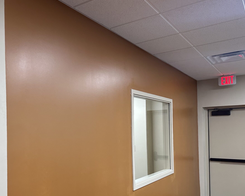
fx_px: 247
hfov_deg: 51.2
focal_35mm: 34
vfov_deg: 42.9
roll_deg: +1.0
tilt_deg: +2.1
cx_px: 69
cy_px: 127
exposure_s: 1/120
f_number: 1.78
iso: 160
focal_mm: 6.86
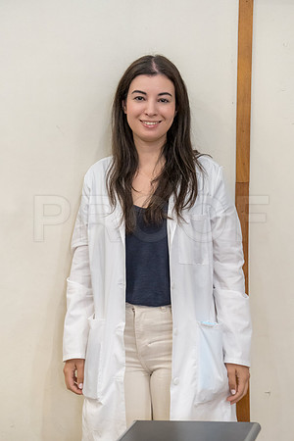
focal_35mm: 105
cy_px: 220
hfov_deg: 13.0
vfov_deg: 19.5
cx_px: 147
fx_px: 1286
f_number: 4
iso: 5000
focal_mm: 105
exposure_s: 1/80
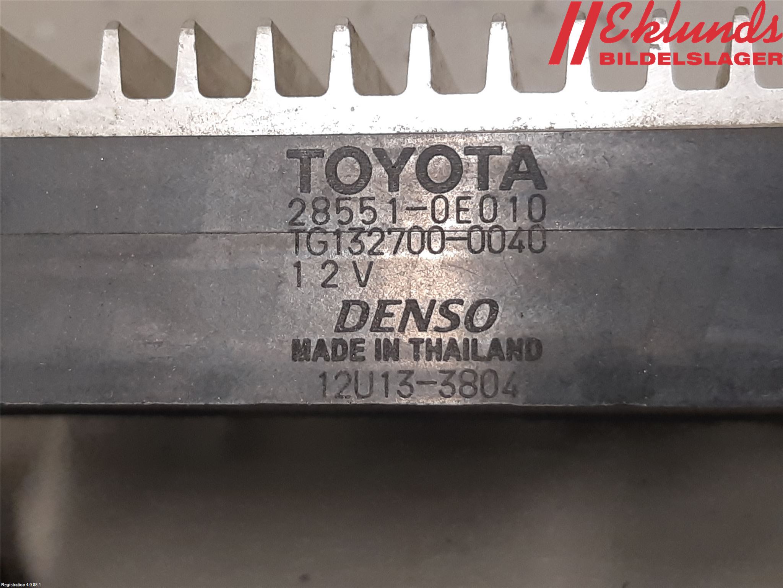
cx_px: 392
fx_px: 588
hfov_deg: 67.3
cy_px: 294
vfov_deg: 53.1
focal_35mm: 26
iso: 125
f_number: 1.7
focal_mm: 3.93
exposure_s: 1/50
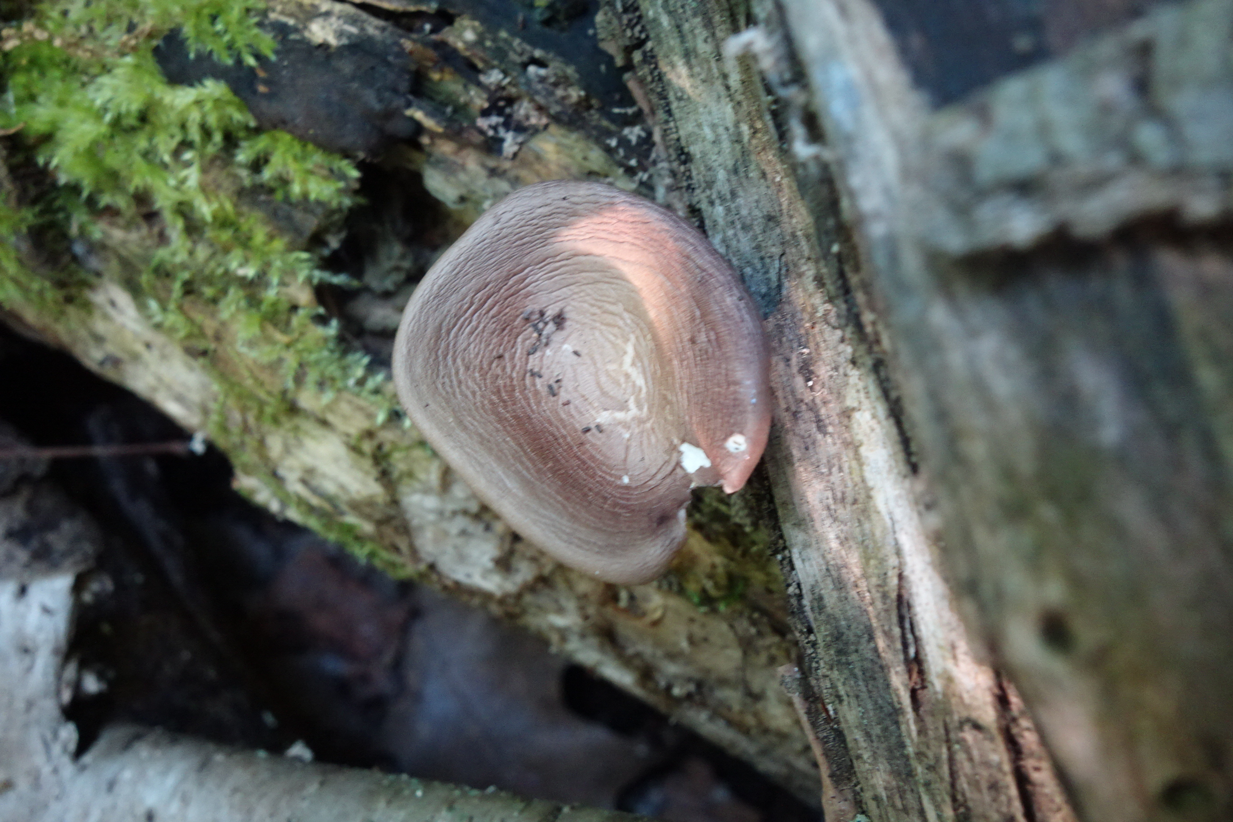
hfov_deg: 65.5
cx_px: 616
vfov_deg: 46.4
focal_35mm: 28
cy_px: 411
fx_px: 959
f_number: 5.6
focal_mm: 10.4
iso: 2000
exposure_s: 1/30
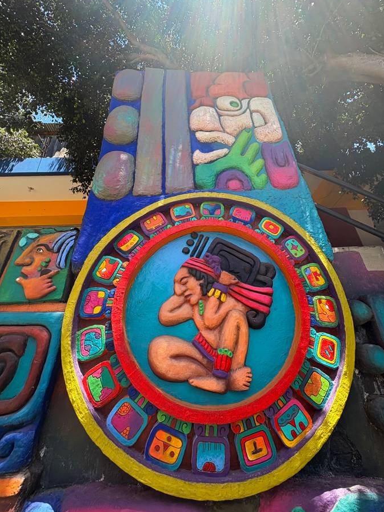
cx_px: 205
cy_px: 249
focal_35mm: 15
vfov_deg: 98.1
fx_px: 222
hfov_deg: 81.6
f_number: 2.2
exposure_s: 1/241
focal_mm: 2.22
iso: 40
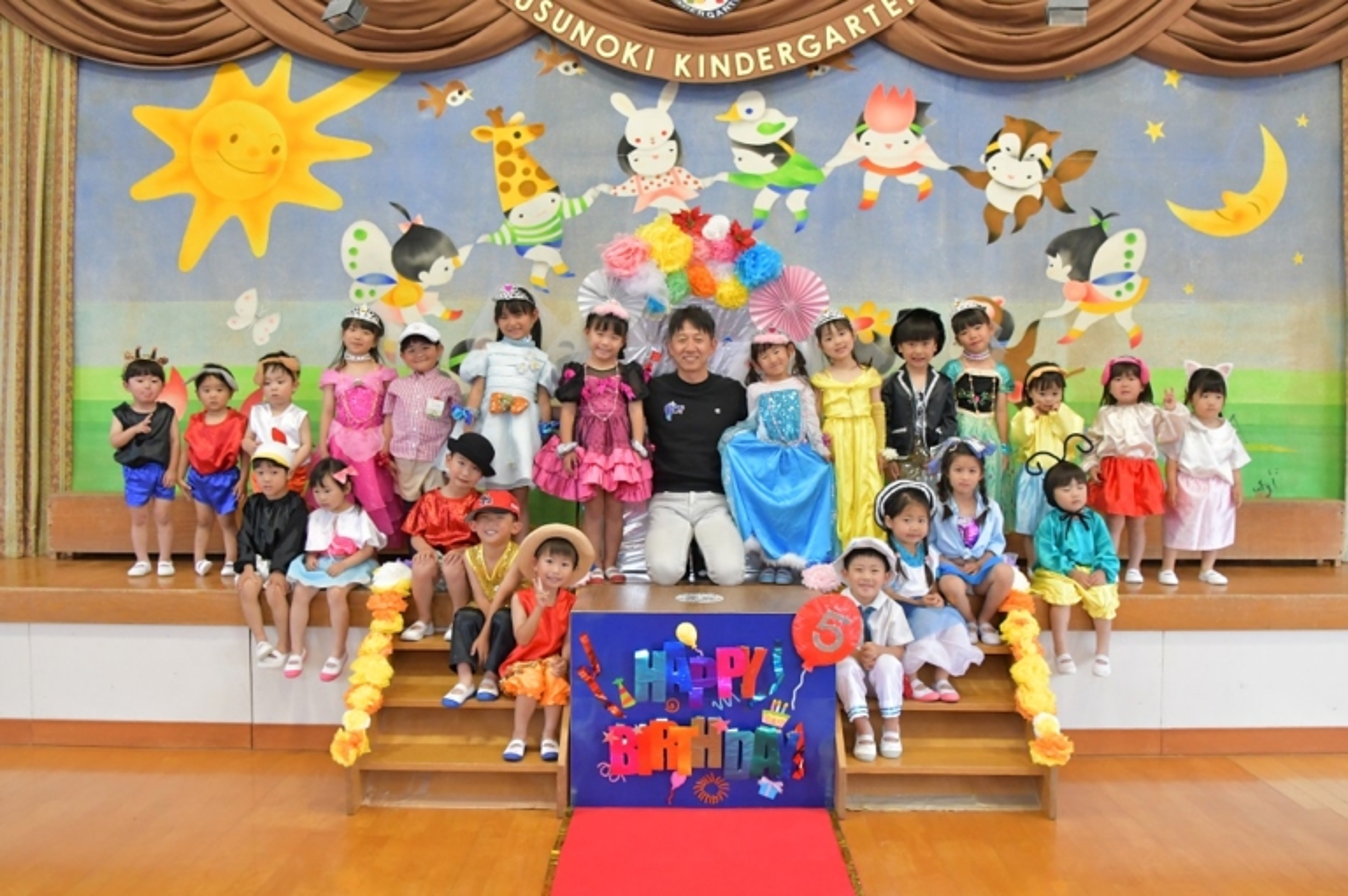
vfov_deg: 42.3
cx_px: 674
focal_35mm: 31
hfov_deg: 60.3
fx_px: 1160
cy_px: 448
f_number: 8
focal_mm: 21
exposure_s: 1/250
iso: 4000
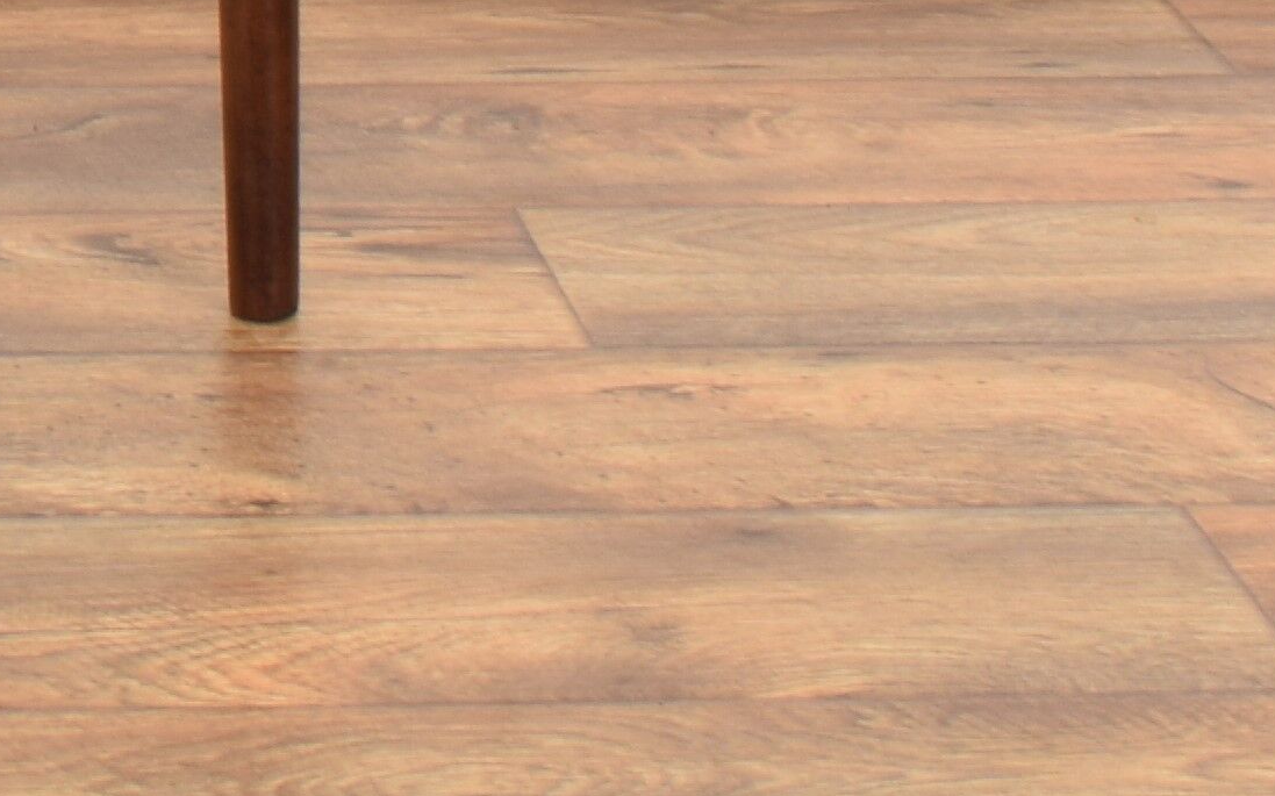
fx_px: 6392
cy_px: -1080
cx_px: -615
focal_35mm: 184
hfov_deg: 11.0
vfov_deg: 6.8
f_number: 25
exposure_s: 5
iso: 100
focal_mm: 22
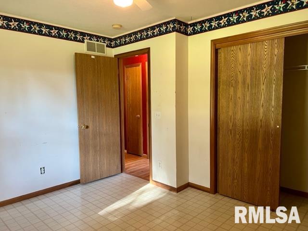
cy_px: 116
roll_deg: +1.1
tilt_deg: -5.1
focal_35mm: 26
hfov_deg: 67.3
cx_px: 154
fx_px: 231
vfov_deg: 53.1
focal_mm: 5.7
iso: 250
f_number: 1.5
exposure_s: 1/60
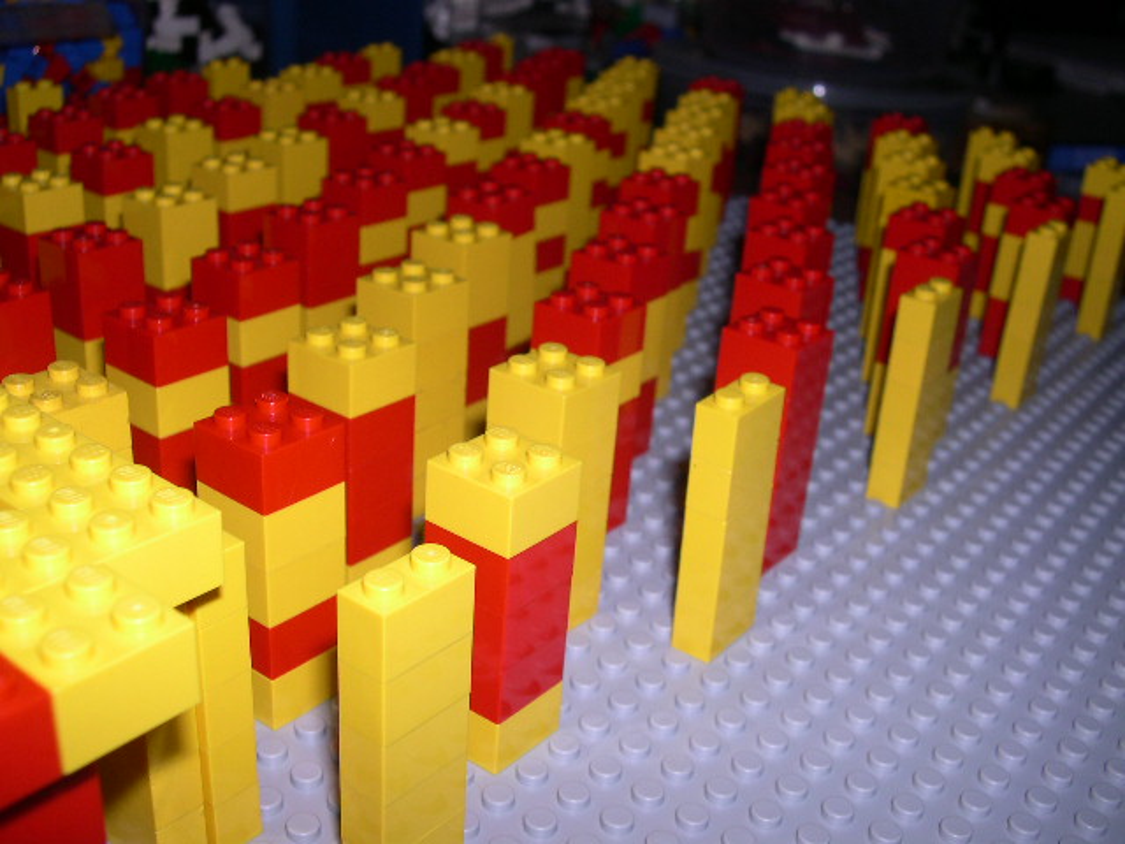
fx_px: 1235
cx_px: 562
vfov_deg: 37.7
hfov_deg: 49.0
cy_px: 422
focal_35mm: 38
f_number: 7.6
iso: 100
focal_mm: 8
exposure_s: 1/60
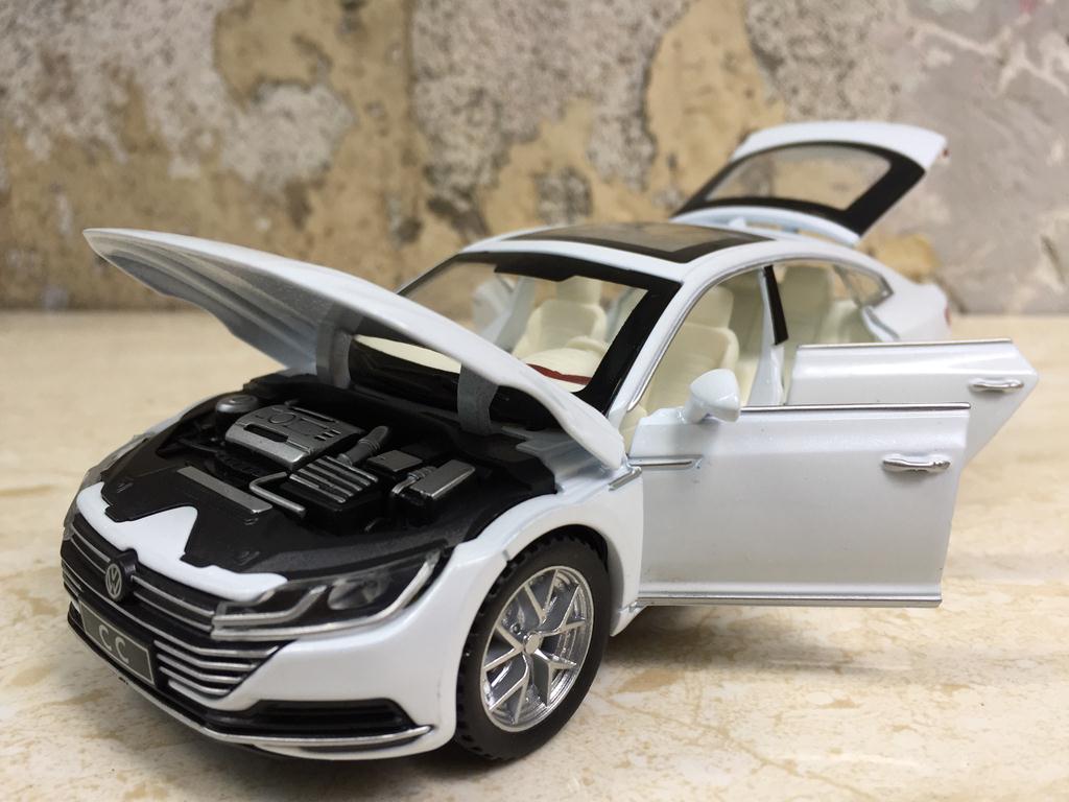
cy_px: 401
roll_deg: -0.9
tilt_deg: -17.8
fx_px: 896
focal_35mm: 29
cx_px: 534
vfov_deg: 48.2
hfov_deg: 61.7
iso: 40
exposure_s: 1/100
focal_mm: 4.15
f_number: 2.2
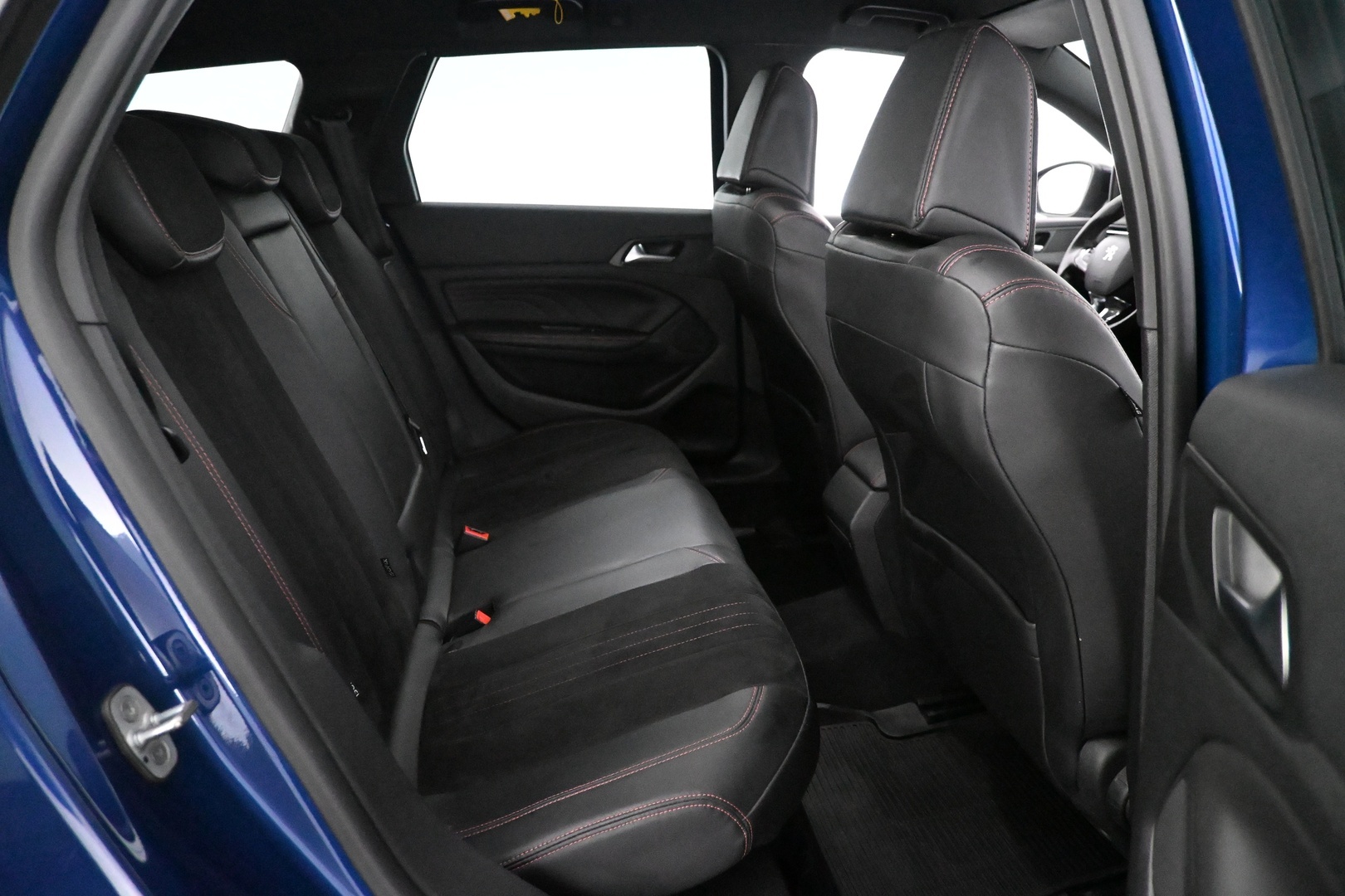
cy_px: 448
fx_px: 897
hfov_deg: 73.7
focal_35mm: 24
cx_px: 672
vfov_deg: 53.1
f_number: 3.5
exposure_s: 1/60
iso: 12800
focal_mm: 16
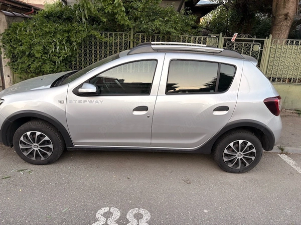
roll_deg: -2.6
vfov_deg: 53.1
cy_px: 112
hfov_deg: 67.3
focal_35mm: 26
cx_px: 150
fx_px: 226
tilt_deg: -15.2
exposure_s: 1/122
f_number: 1.6
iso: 50
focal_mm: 5.96
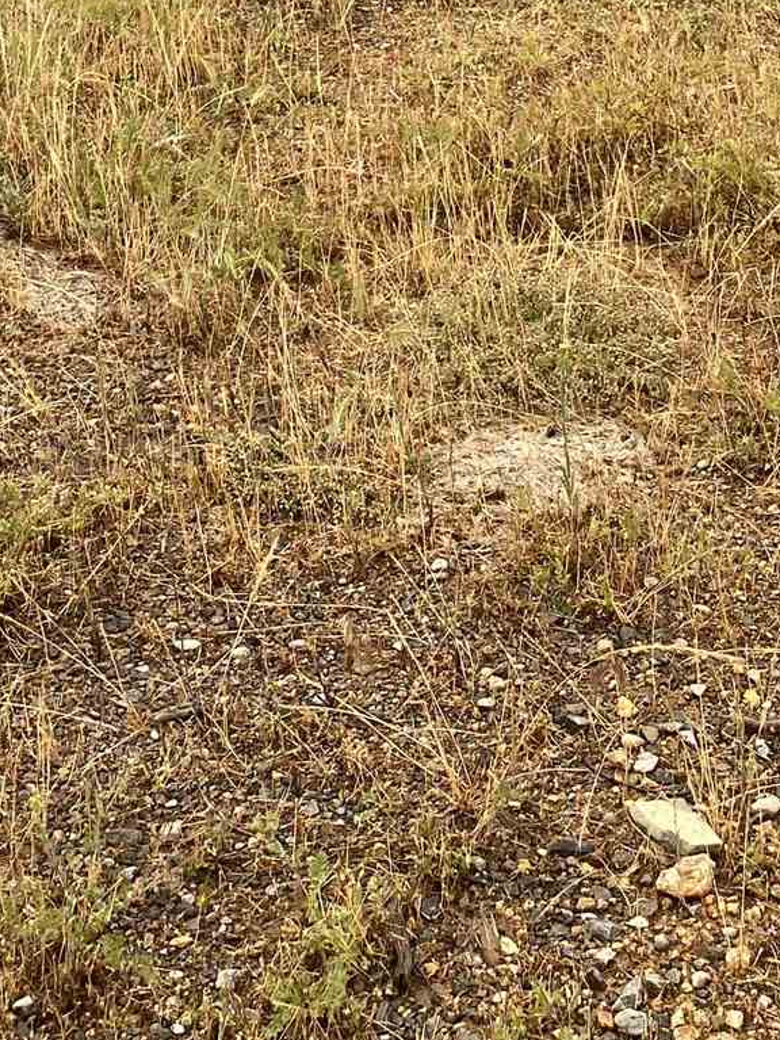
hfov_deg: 18.9
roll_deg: -0.6
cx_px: 474
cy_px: -272
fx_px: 2343
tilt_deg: -5.0
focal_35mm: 78
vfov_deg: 22.6
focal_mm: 4.25
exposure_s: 1/361
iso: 32
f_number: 1.8
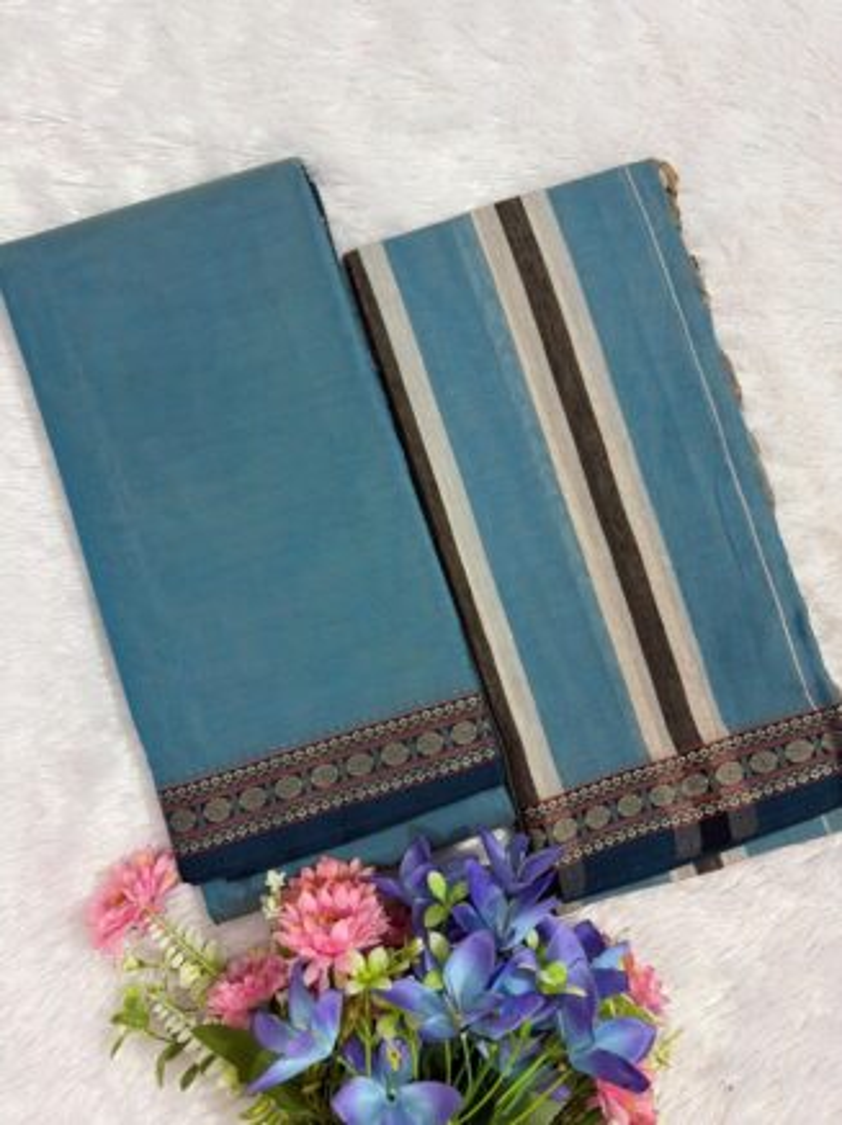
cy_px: 562
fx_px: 844
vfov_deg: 67.3
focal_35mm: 26
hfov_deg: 53.0
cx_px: 421
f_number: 1.6
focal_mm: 5.96
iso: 160
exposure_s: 1/50
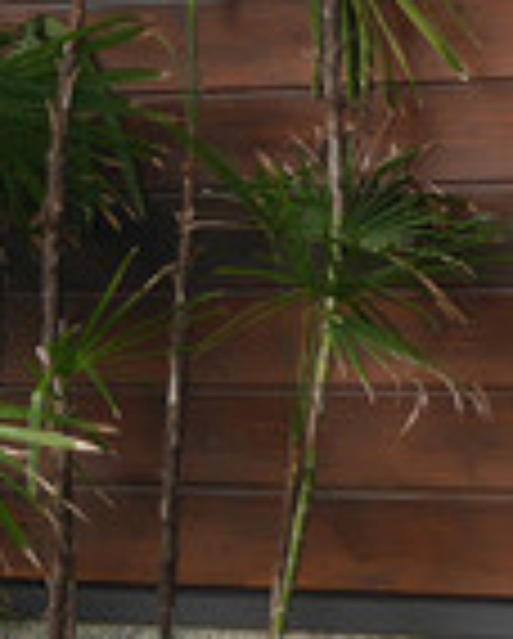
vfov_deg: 10.2
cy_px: -146
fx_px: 3504
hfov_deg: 8.1
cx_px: -333
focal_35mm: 185
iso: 200
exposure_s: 1/400
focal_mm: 15
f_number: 2.5
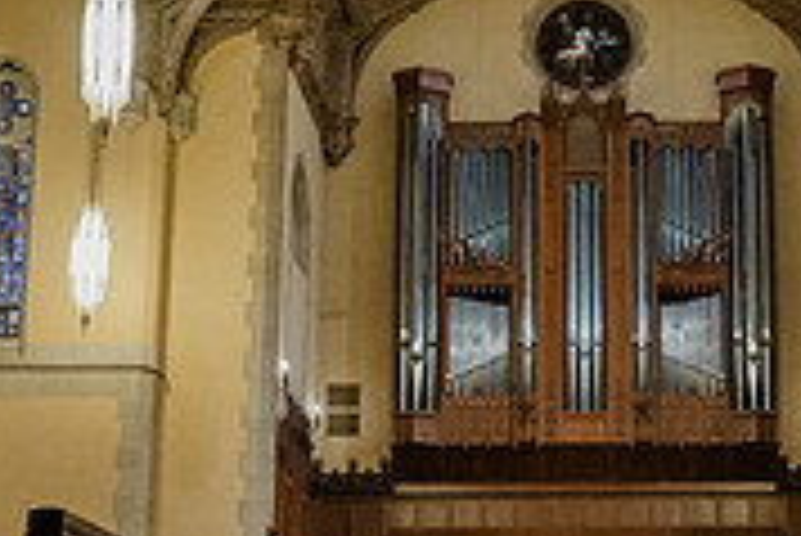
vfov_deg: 17.4
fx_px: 1737
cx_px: 558
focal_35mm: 78
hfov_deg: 25.8
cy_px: 394
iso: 5000
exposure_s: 1/200
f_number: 2.8
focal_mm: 24
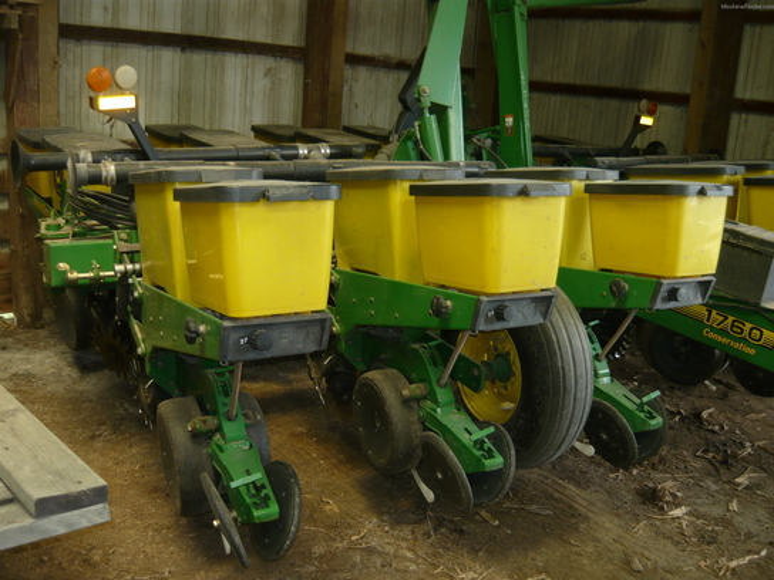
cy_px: 290
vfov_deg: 42.9
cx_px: 387
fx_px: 738
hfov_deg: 55.4
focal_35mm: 33
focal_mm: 5.5
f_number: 2.8
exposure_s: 1/30
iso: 100
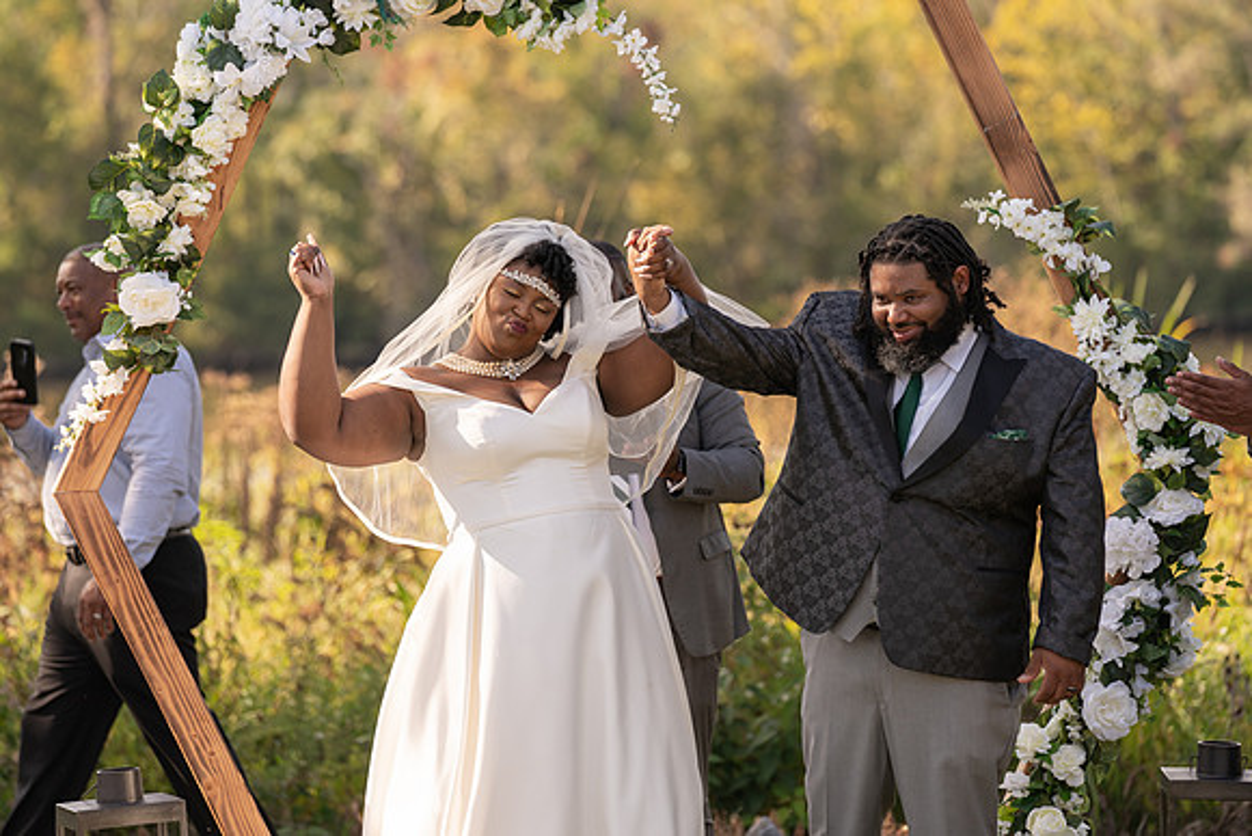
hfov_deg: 11.7
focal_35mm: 176
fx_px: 6106
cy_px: 409
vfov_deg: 7.8
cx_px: 646
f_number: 4
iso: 100
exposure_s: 1/500
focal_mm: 170
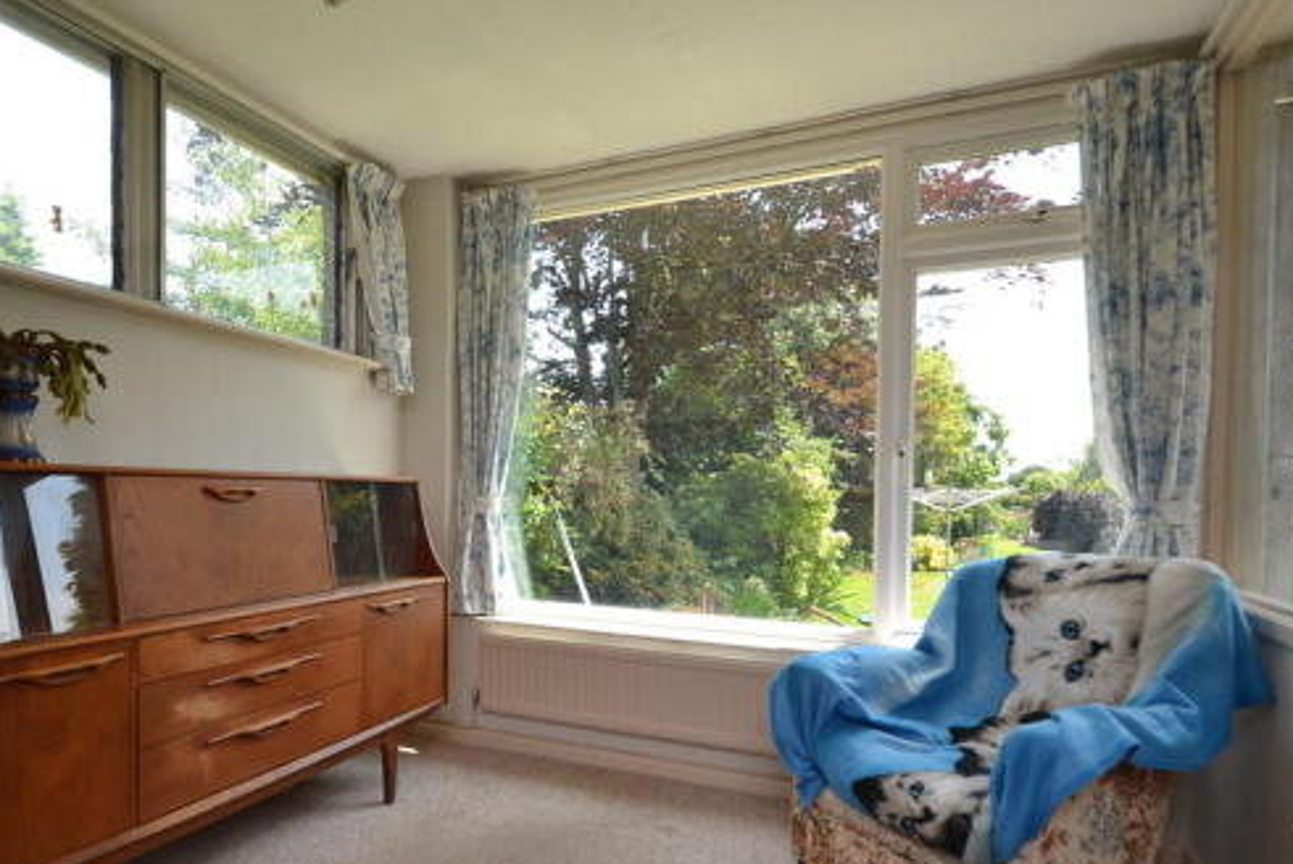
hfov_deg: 83.3
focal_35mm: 20
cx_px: 544
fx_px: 719
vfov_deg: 61.8
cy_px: 486
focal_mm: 10
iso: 110
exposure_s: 1/125
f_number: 5.6
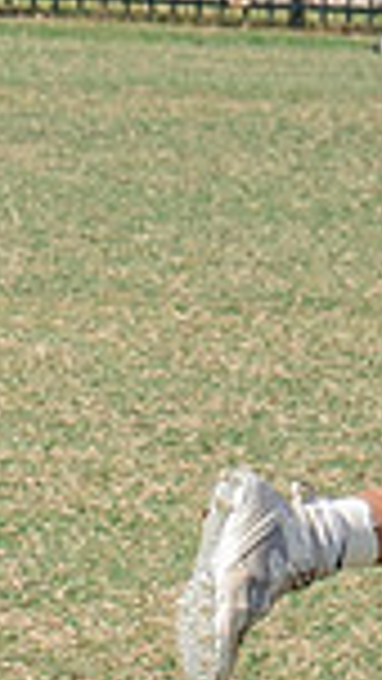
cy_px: 158
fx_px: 16054
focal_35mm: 892
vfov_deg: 2.4
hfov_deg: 1.4
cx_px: 1437
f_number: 5.6
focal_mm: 70
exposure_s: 1/1000
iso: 250
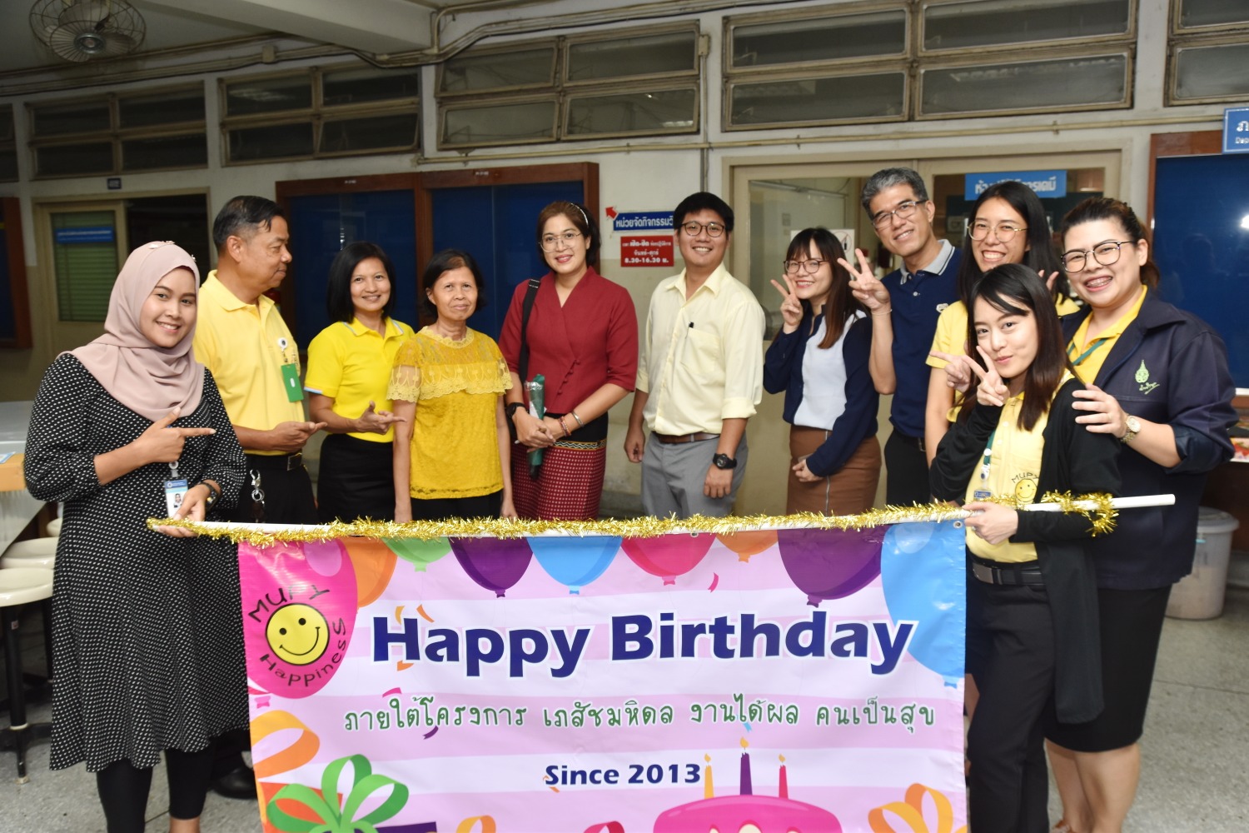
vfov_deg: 43.6
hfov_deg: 61.9
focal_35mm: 30
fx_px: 1041
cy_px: 416
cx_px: 624
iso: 400
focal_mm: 20
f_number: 5
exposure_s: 1/80
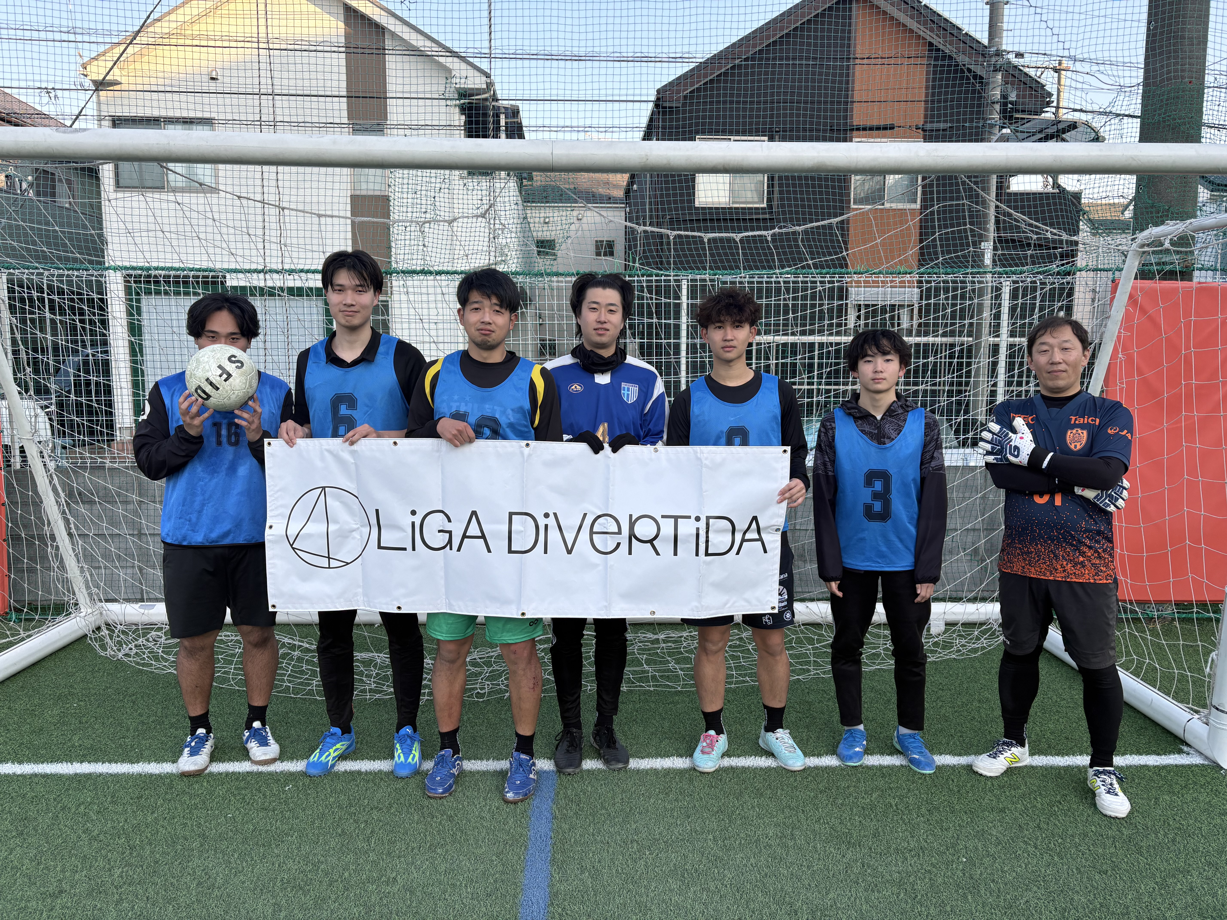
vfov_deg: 53.1
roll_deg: -0.4
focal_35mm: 26
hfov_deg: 67.3
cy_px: 460
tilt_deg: -6.7
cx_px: 614
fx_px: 922
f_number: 1.6
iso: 50
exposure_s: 1/475
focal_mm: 5.96
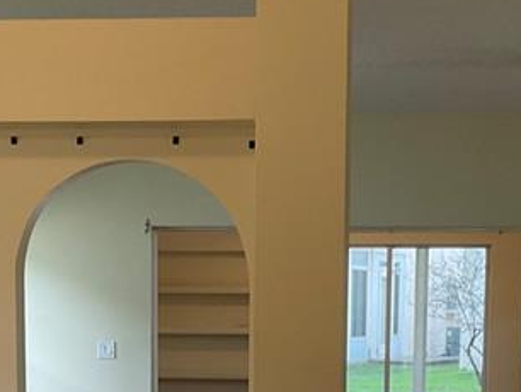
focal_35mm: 97
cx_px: 254
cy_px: 494
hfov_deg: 20.2
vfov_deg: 14.7
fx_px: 1461
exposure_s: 1/60
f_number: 1.8
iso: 100
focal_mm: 3
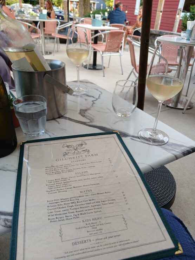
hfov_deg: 51.4
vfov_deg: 65.3
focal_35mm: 27
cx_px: 98
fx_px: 203
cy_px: 130
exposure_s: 1/60
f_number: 1.8
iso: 32
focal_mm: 4
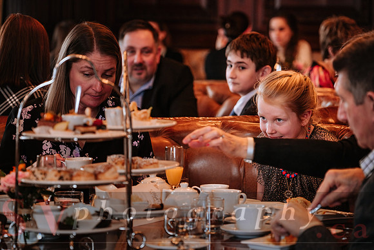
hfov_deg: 14.4
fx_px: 1478
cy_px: 125
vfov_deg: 9.6
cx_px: 182
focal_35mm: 142
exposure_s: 1/80
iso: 400
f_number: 2.8
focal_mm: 90.6
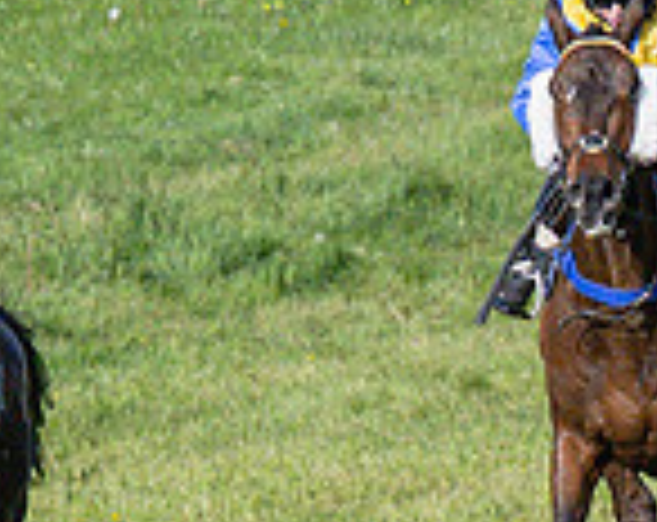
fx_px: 34190
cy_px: 767
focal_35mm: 1763
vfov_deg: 0.9
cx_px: 595
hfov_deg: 1.1
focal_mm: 135
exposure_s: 1/4000
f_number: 4
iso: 400
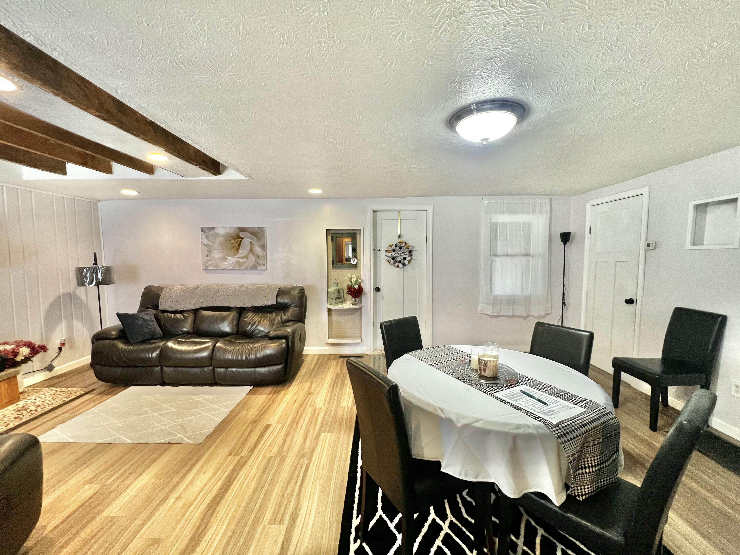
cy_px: 278
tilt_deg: -4.3
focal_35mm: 13
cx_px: 370
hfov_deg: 106.2
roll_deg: +0.7
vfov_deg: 89.9
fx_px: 278
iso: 200
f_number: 1.8
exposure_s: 1/60
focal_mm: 1.57
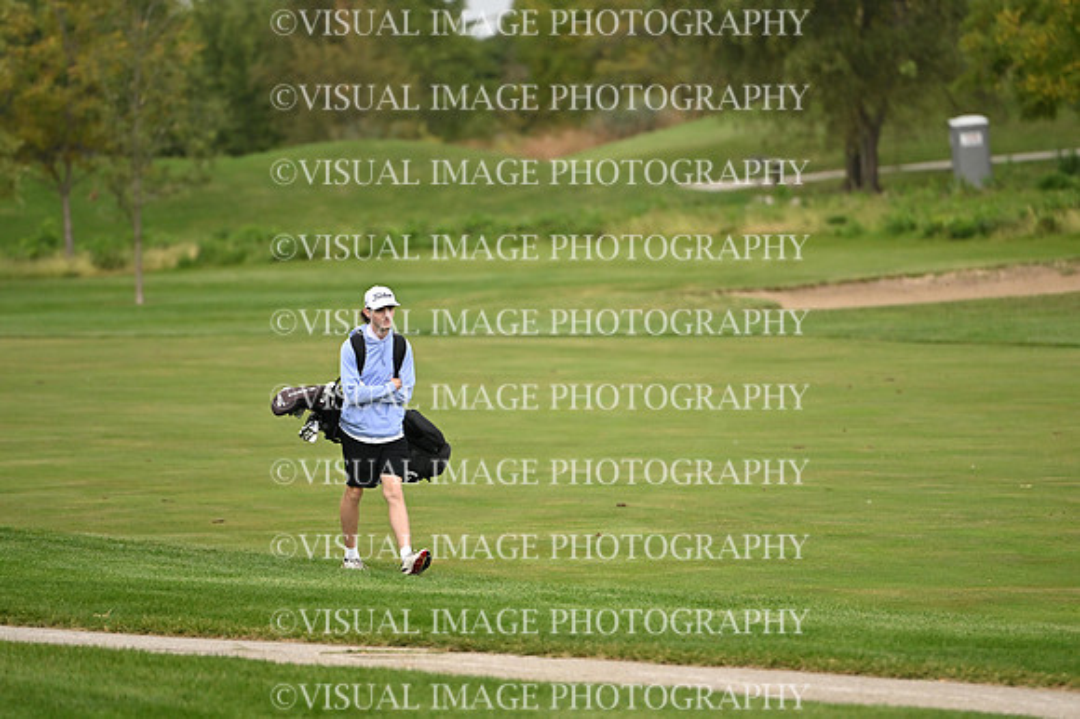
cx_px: 540
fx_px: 8995
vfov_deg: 4.6
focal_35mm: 300
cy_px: 360
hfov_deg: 6.9
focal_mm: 200
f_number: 2.8
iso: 1250
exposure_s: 1/2500
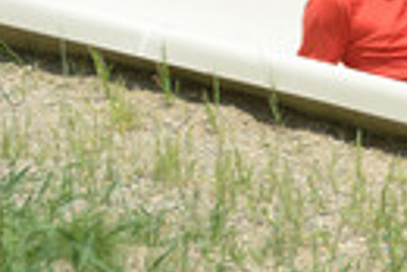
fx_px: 6791
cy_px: 155
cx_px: 601
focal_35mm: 600
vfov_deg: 2.3
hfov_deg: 3.4
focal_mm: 195
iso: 200
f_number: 6.3
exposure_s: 1/640
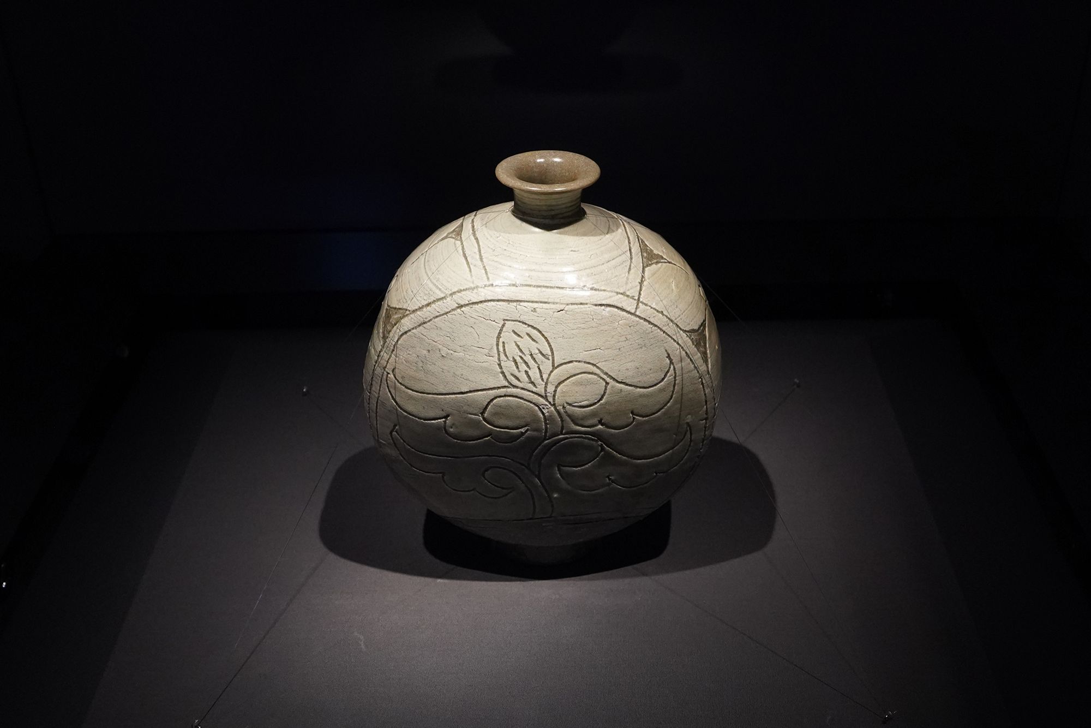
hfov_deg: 73.7
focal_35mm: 24
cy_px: 364
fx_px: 727
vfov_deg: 53.1
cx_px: 546
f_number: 5.6
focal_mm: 24
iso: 3200
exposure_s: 1/80
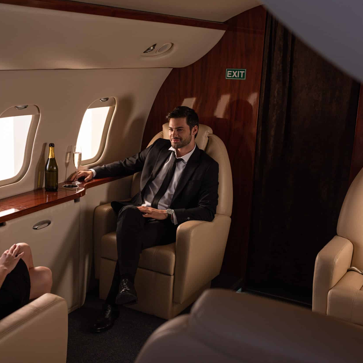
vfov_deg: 37.6
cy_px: 181
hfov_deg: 36.7
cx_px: 90
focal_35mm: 45
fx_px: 534
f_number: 3.5
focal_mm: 35
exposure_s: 1/200
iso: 250
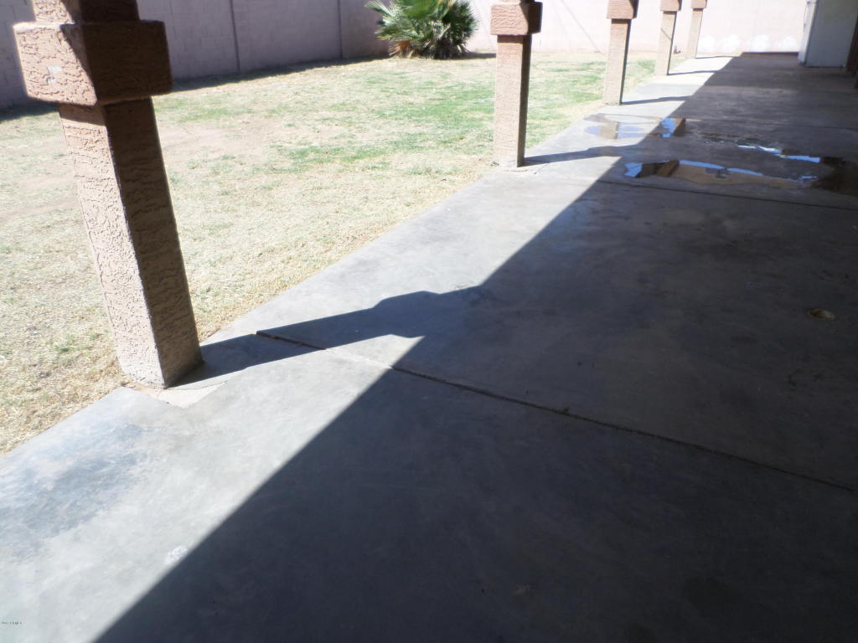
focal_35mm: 25
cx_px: 429
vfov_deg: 54.9
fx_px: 620
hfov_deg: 69.4
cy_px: 322
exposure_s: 1/750
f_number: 2.5
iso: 80
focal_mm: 4.5
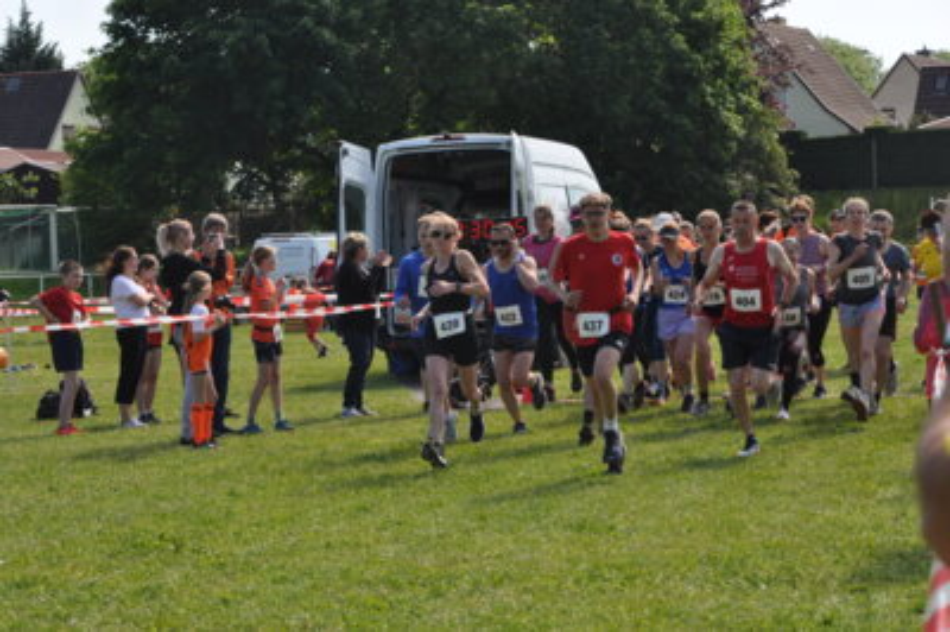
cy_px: 316
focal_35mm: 105
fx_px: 2768
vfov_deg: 13.0
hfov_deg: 19.5
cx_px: 475
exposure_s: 1/250
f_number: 8
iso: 200
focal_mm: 70
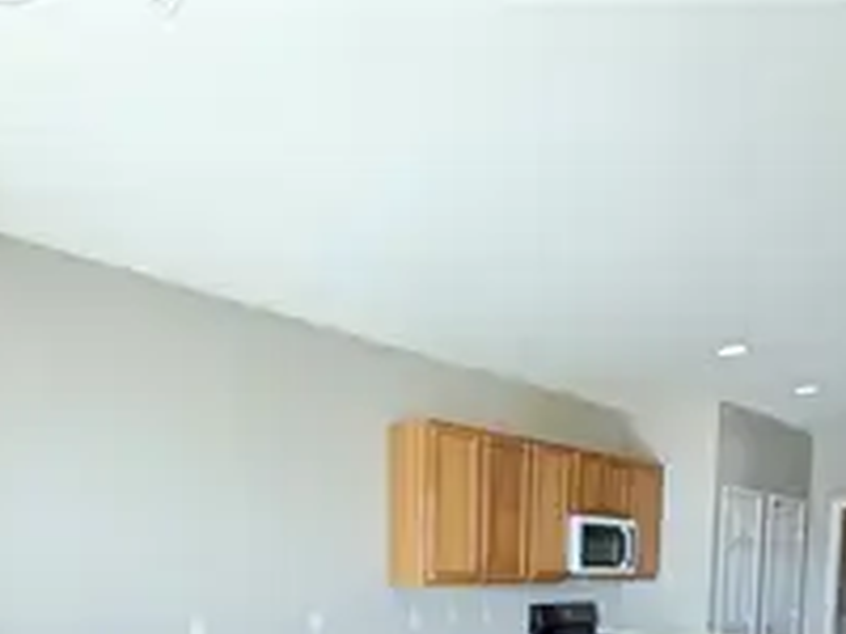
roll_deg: -0.1
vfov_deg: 43.0
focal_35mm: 28
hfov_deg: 63.3
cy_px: 630
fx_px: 684
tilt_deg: -5.3
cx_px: 385
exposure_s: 1/60
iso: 400
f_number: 2.2
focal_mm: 2.22
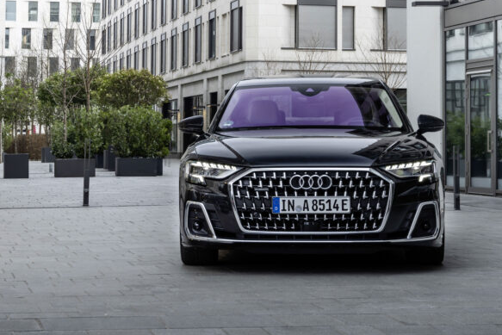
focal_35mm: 105
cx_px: 207
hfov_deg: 19.4
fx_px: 1464
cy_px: 33
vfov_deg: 12.9
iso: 200
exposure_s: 1/8
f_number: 6.3
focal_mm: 51
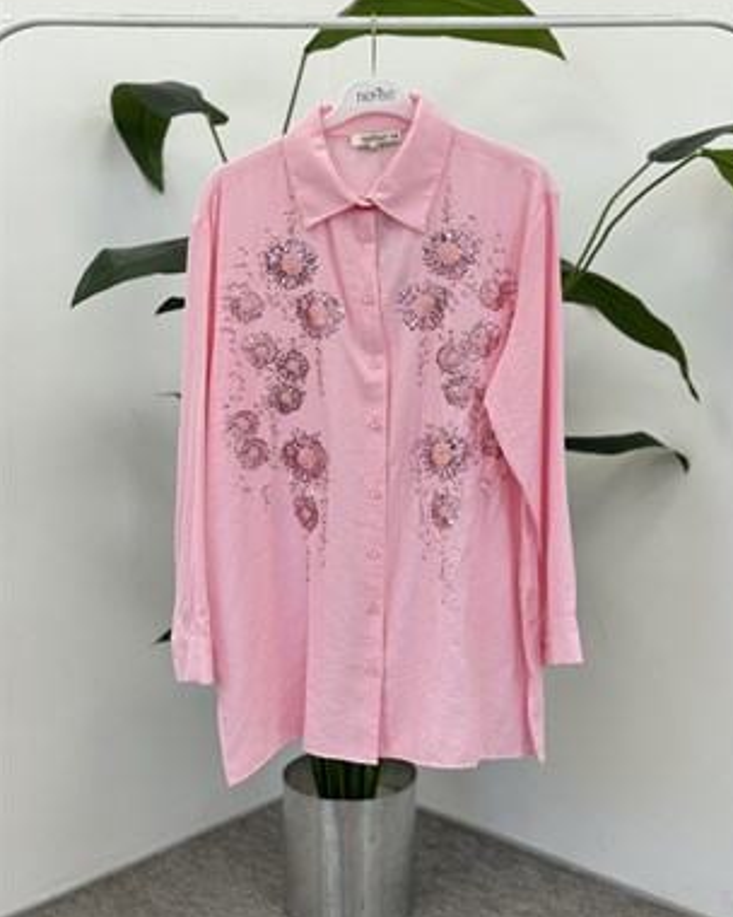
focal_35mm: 51
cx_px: 371
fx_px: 1383
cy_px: 424
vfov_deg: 36.6
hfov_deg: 29.7
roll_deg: +0.1
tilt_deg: -8.0
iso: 64
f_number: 1.78
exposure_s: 1/185
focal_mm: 6.76
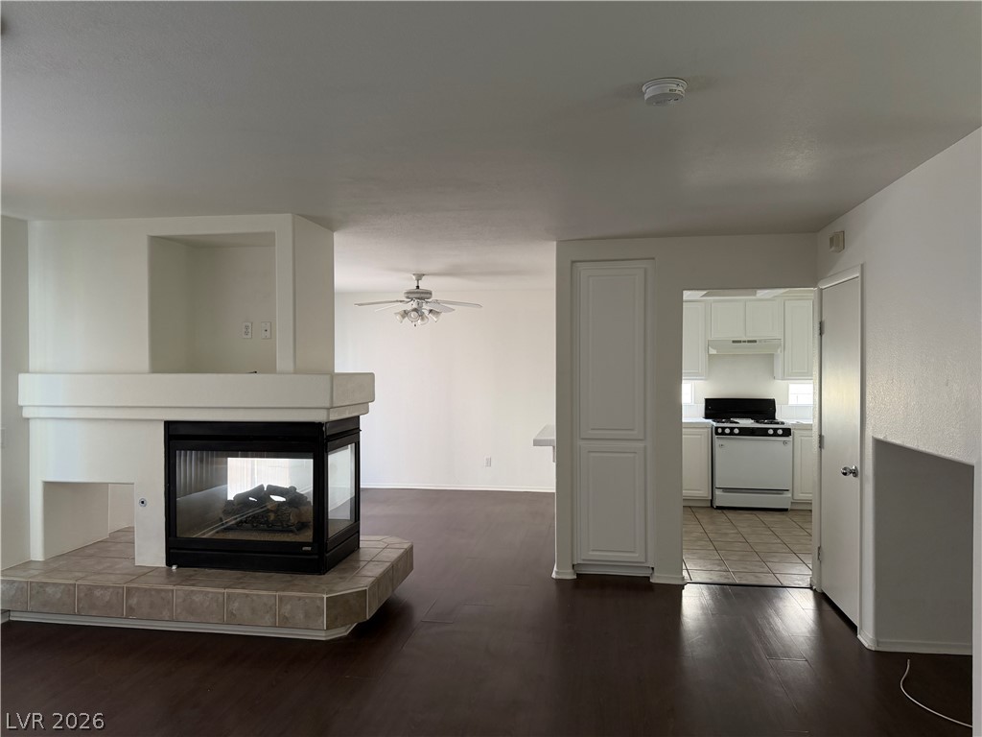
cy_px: 368
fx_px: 681
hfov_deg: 71.6
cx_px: 491
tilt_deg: -0.2
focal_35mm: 24
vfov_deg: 56.8
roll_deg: -0.1
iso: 200
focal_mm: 6.76
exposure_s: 1/81
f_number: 1.78
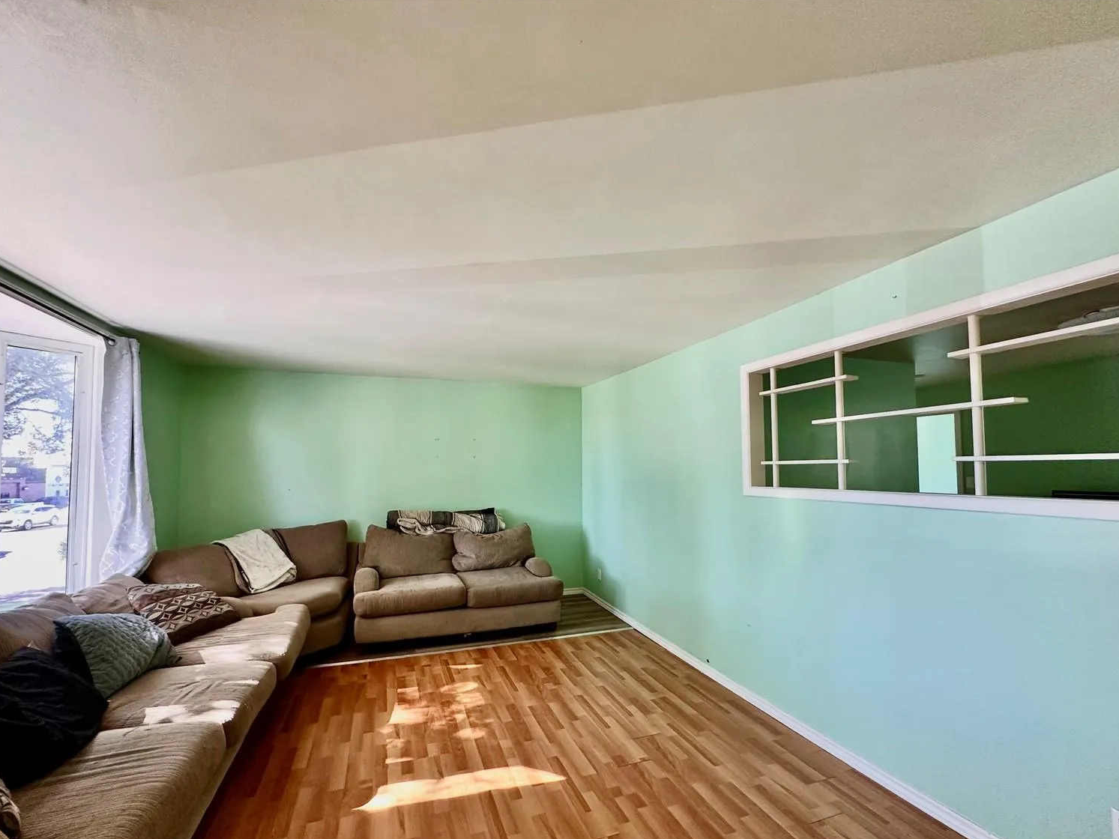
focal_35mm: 15
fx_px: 485
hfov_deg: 98.2
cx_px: 548
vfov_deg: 81.6
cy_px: 447
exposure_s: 1/99
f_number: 2.2
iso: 250
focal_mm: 2.22
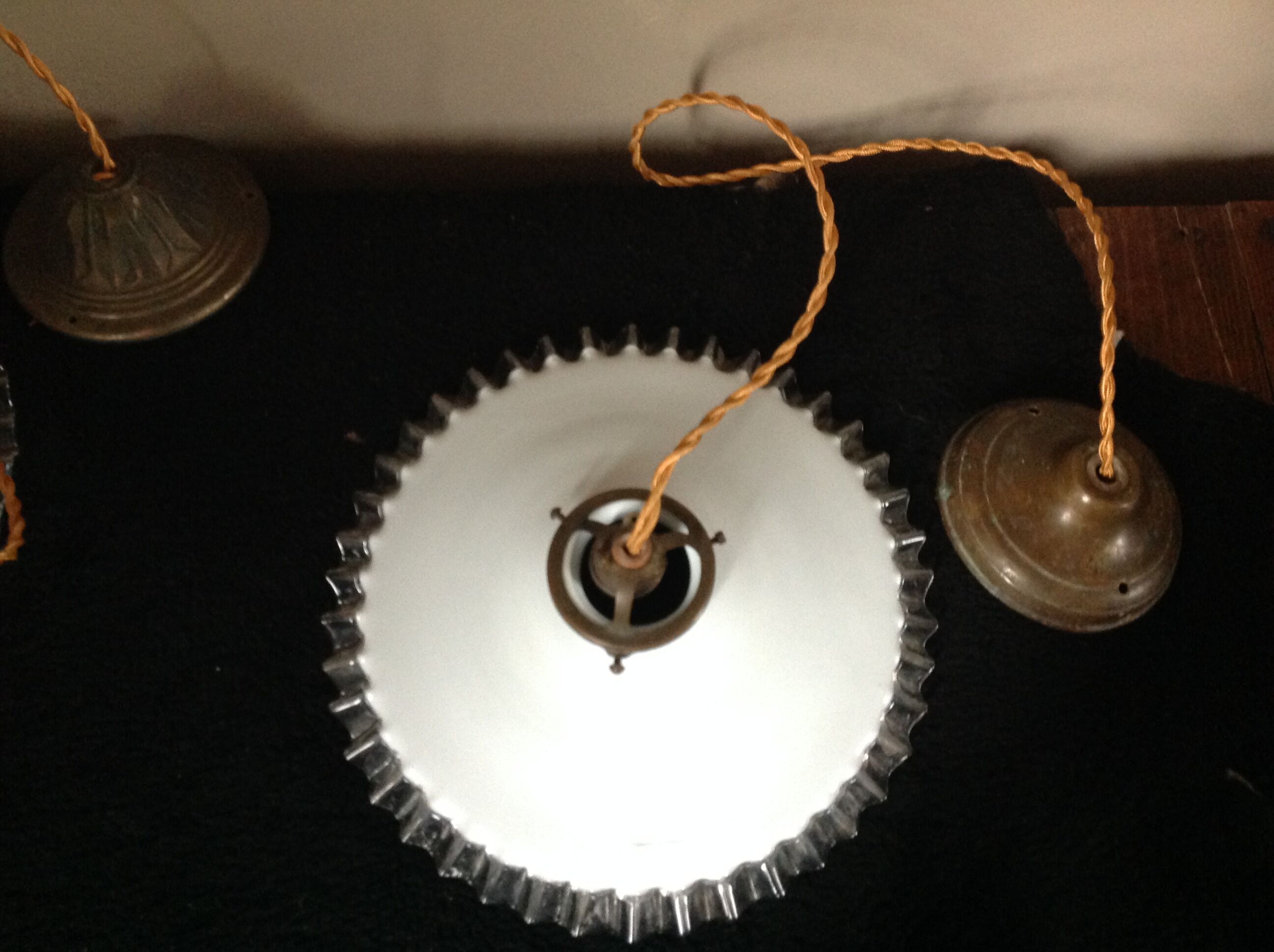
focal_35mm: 35
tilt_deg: -68.5
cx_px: 637
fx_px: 1286
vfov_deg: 40.6
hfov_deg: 52.7
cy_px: 476
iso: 400
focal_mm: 4.28
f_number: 2.4
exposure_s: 1/15
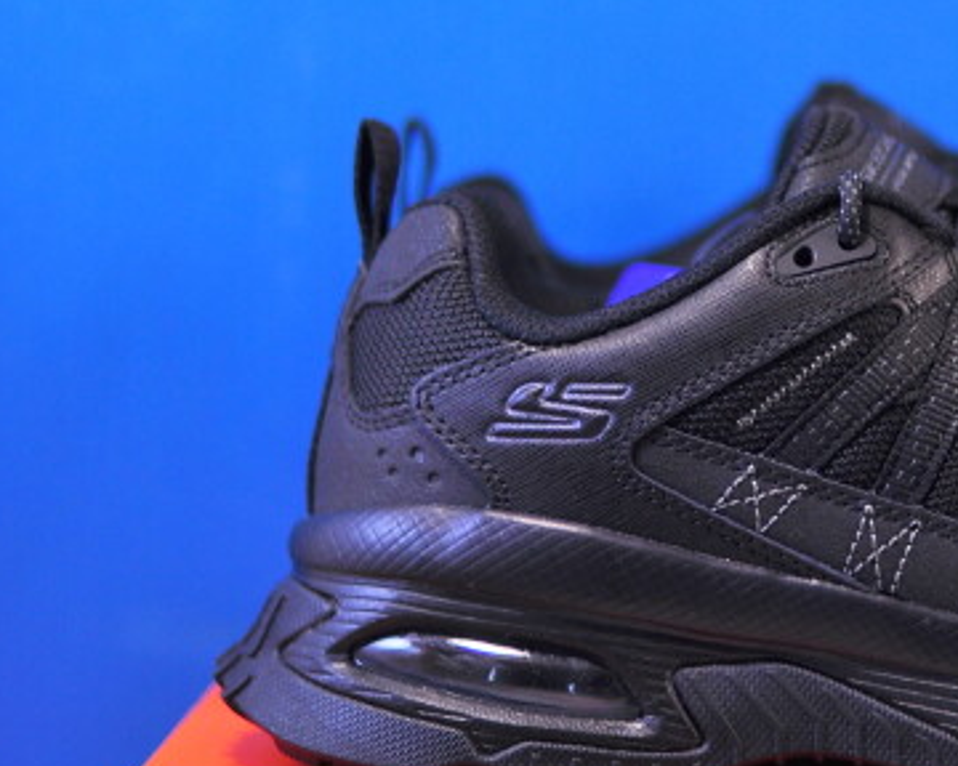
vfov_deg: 9.9
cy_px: 233
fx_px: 4423
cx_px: 993
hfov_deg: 12.2
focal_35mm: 156
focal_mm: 50
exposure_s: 1/320
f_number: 2
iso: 250
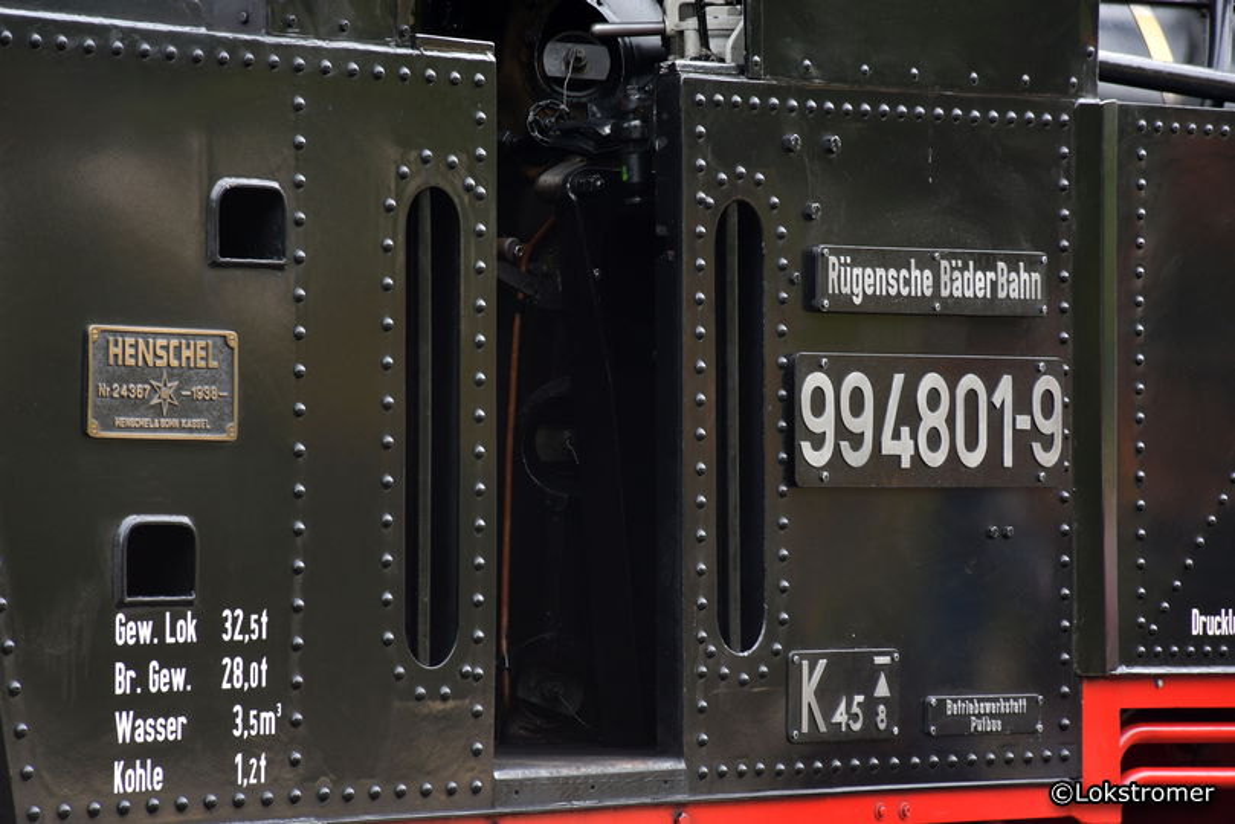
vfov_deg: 6.5
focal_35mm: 210
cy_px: 412
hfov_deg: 9.8
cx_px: 618
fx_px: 7206
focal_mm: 140
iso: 200
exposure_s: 1/50
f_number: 9
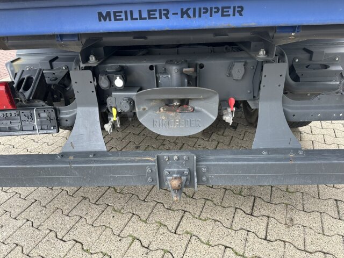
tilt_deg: -29.4
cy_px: 129
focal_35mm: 24
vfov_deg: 56.8
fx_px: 239
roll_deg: +1.6
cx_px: 172
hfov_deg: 71.6
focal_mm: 6.86
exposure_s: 1/321
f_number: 1.78
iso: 80
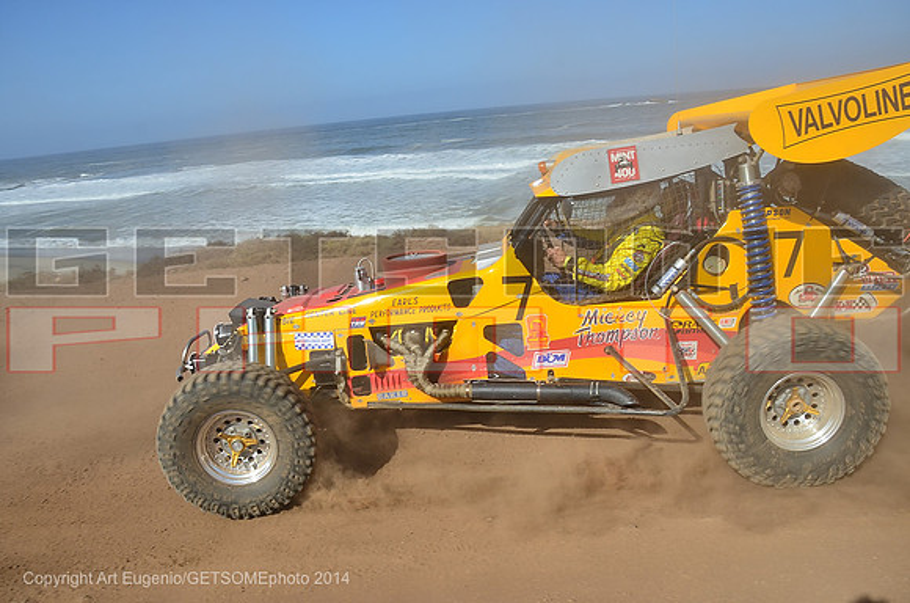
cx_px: 455
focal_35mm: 27
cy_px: 302
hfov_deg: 67.5
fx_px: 681
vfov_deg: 47.7
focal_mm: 18
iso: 200
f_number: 7.1
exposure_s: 1/640
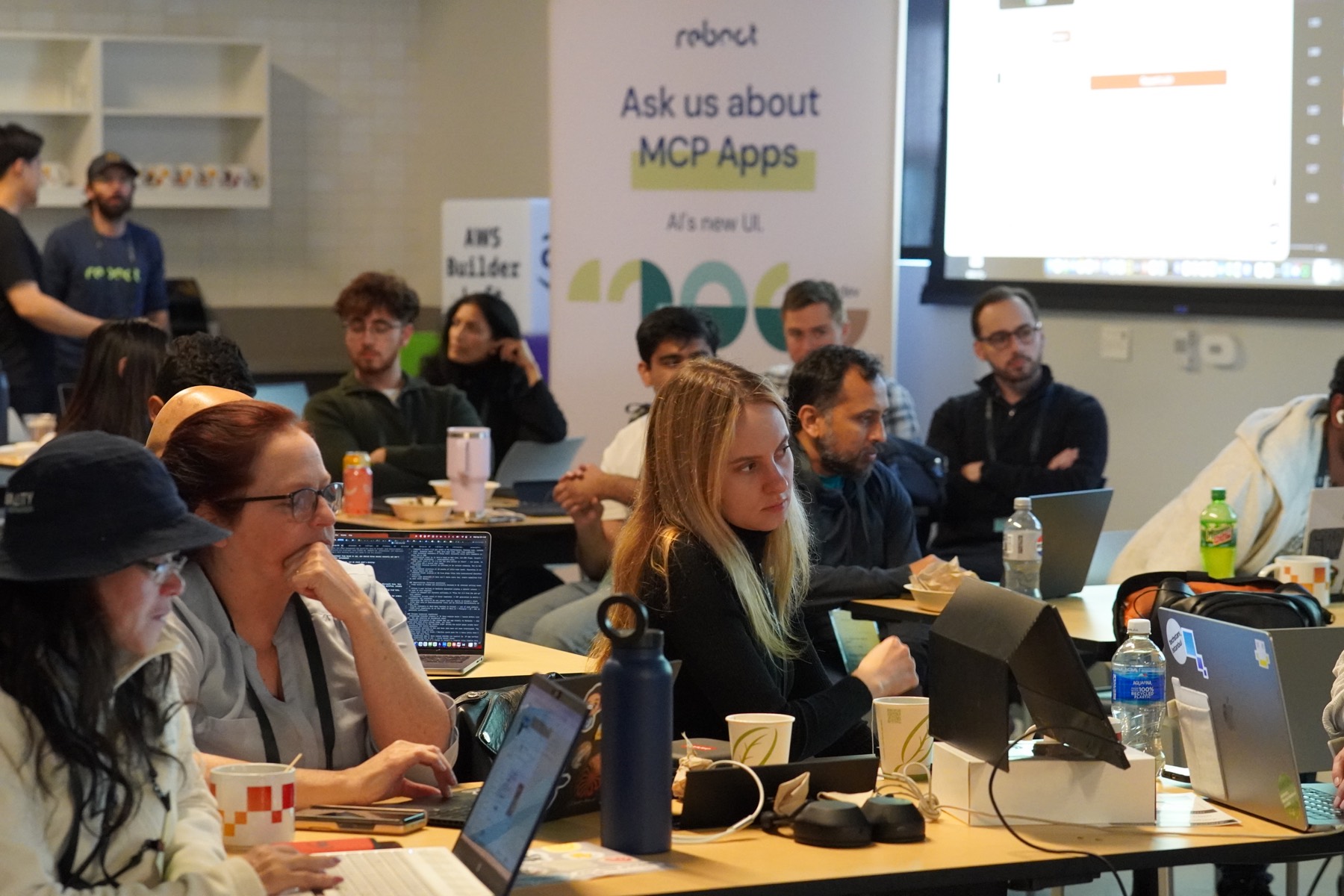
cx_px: 672
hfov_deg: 18.2
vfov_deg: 12.2
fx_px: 4200
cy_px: 448
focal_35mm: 112
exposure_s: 1/160
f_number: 4
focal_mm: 75
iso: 5000
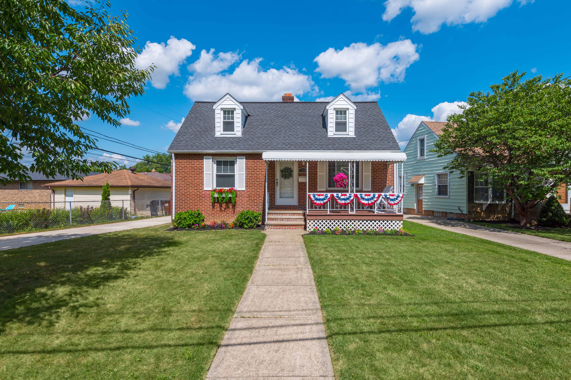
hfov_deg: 86.9
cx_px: 286
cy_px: 190
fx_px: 301
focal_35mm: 19
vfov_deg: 64.5
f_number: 9
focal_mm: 19
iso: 100
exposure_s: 1/500
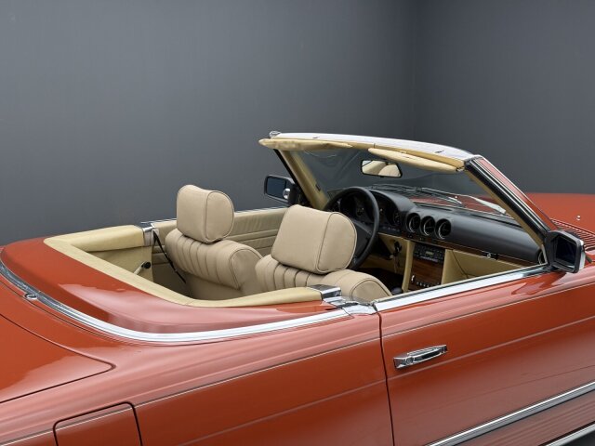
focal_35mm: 48
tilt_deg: -11.5
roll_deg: +1.0
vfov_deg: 30.3
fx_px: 825
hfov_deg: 39.7
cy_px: 223
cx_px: 298
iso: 100
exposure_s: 1/49
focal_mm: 6.76
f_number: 1.78
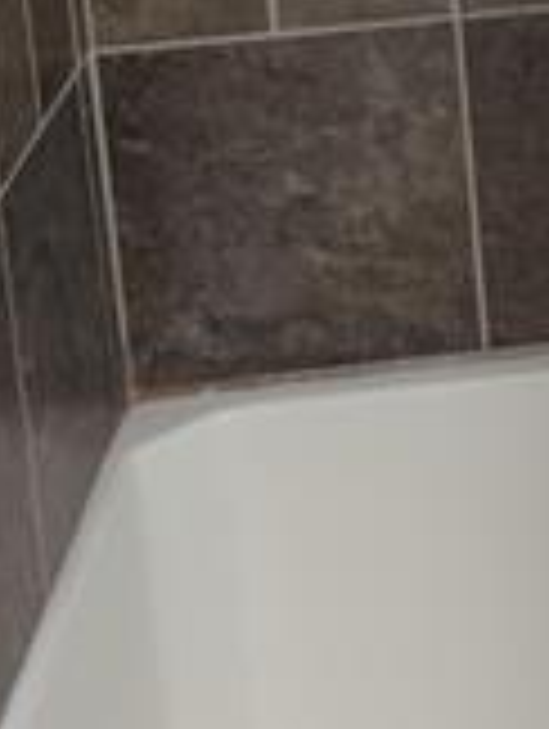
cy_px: -400
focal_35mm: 114
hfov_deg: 12.2
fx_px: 2404
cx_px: 918
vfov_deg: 15.7
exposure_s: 1/40
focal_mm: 6.9
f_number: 1.68
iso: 169
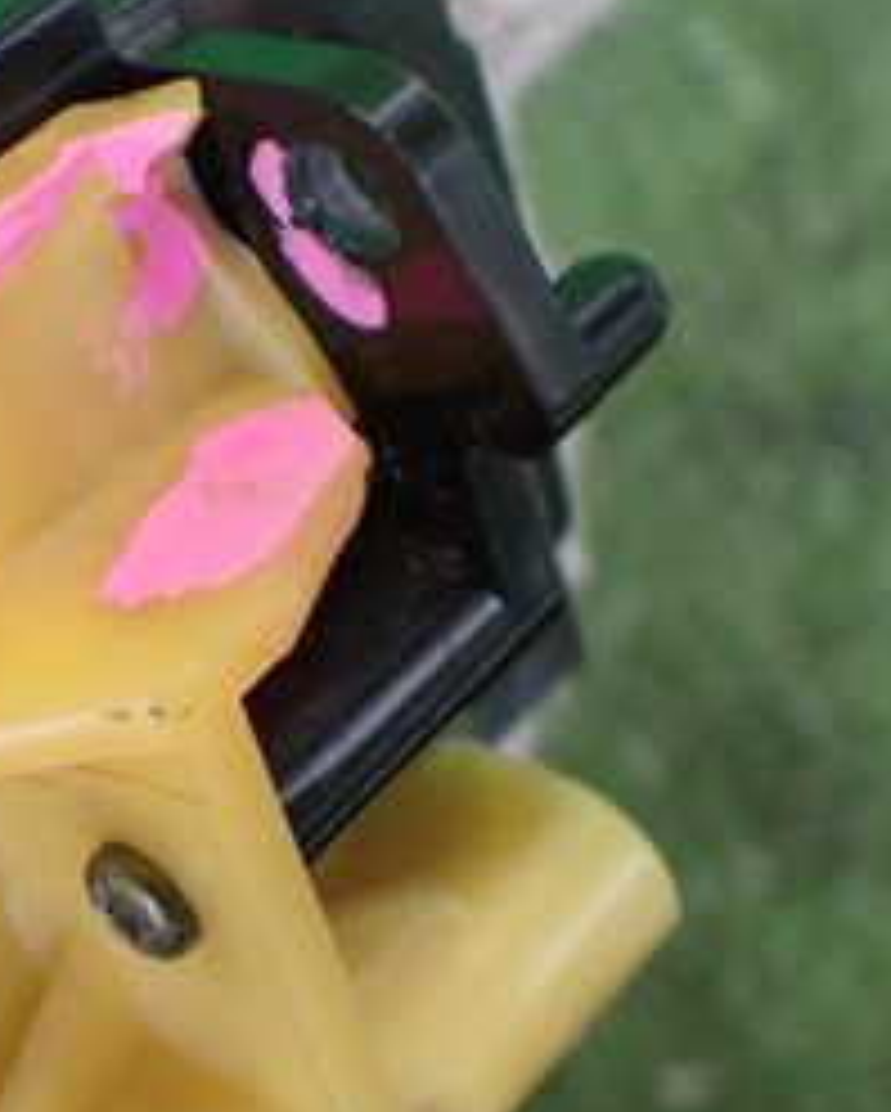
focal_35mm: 71
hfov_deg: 20.8
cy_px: 414
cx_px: -14
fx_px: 2337
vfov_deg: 26.7
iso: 800
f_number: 2.3
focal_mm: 5.4
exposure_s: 1/125
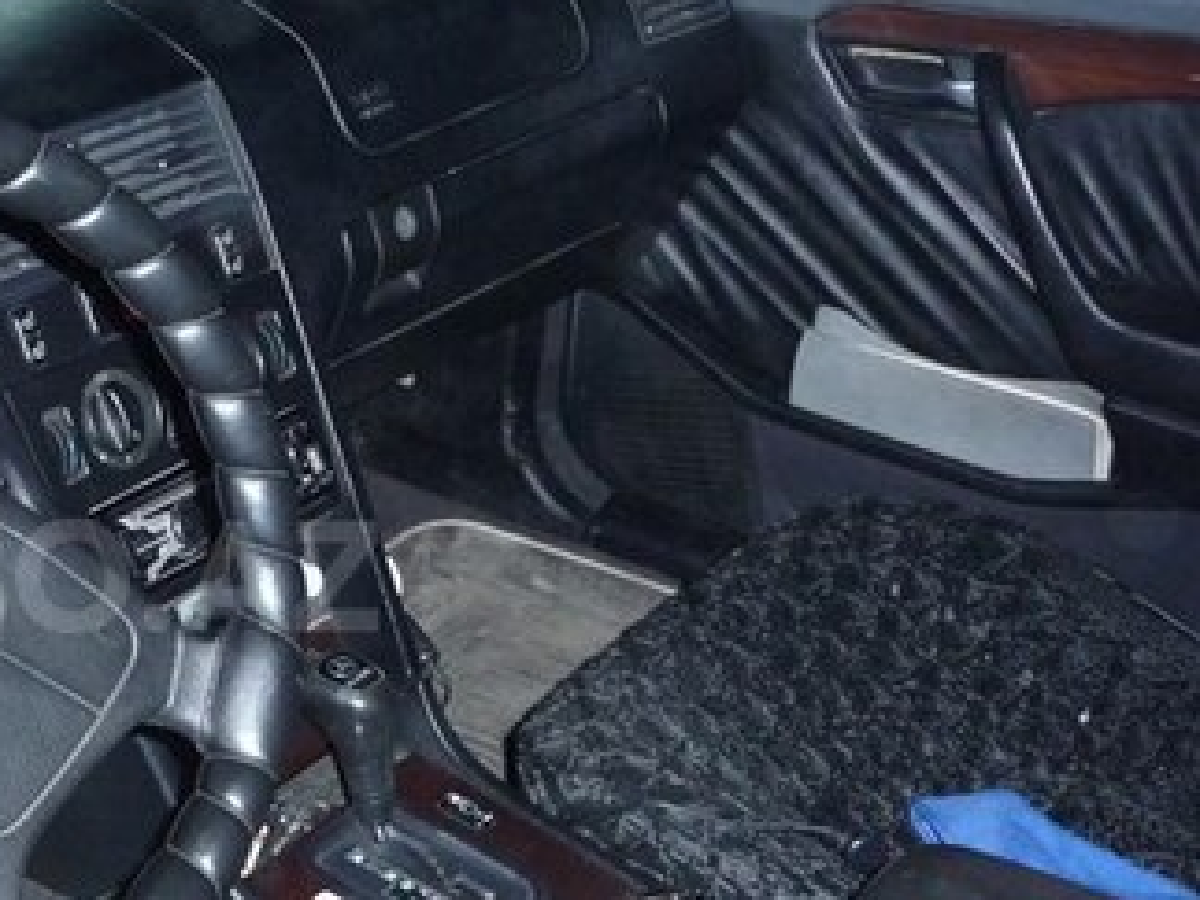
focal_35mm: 57
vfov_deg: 25.6
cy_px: 576
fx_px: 1976
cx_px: 0
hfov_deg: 31.3
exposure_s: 1/30
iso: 400
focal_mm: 4.7
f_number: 3.3
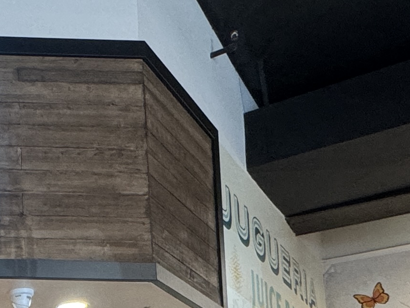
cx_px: -209
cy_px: 441
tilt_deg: +5.3
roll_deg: -1.1
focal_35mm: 66
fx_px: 782
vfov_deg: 19.7
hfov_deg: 23.4
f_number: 2.2
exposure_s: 1/60
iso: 160
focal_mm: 2.22
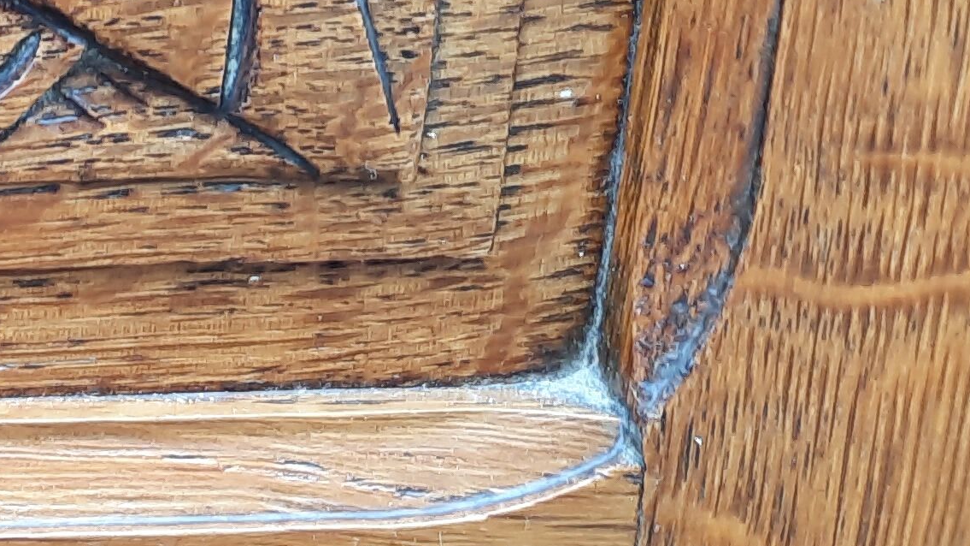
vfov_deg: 12.1
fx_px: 2469
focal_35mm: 96
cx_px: -624
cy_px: -246
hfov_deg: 18.7
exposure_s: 1/50
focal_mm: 4.6
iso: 32
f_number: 2
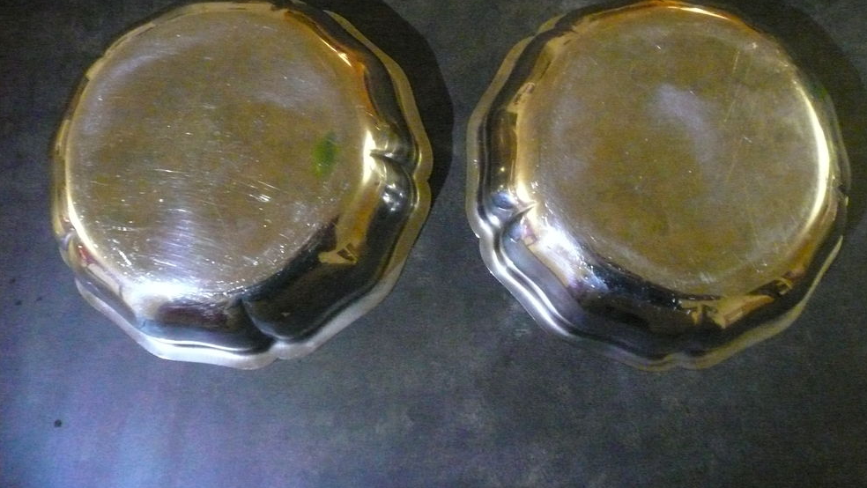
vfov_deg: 37.4
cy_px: 165
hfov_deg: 62.6
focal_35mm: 31
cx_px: 439
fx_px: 713
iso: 800
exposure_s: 1/5
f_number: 2.8
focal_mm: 4.6
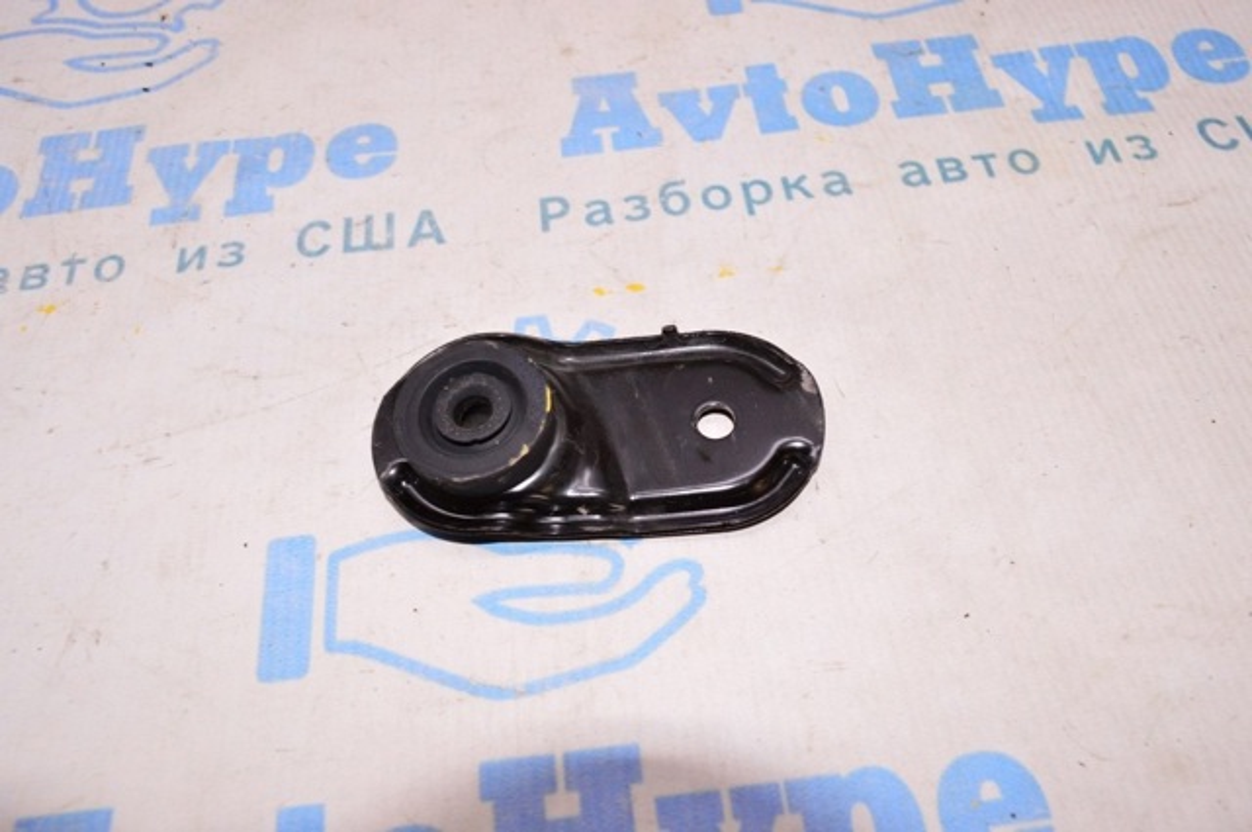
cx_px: 626
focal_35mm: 27
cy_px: 416
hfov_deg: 67.4
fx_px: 938
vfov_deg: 47.8
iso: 1600
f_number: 8
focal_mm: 18
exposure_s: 1/160
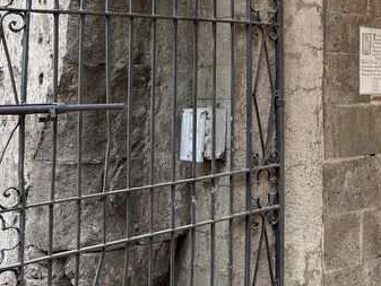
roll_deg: -0.4
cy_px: 1
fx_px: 628
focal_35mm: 57
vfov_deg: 24.5
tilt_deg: +7.5
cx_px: 358
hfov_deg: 31.8
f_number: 1.78
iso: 100
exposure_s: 1/279
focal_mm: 6.76
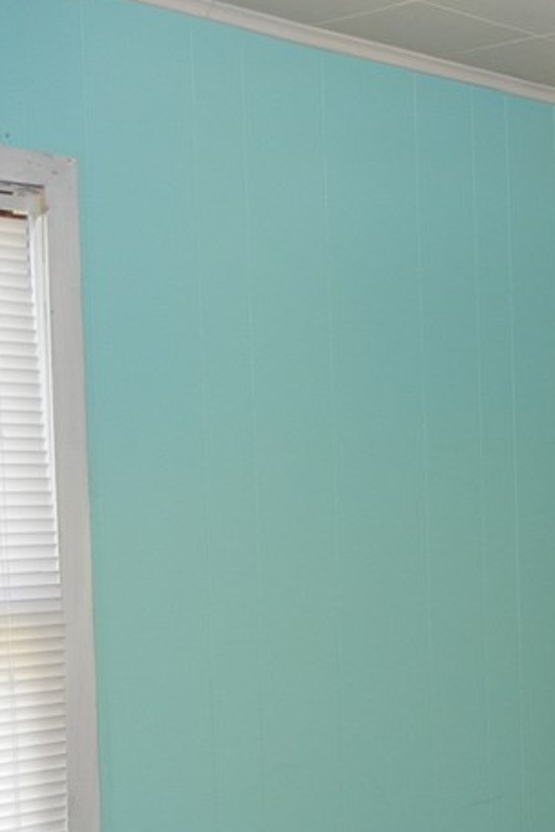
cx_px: 869
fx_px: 1619
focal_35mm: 70
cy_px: 529
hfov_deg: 17.3
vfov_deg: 28.7
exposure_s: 1/30
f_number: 3.5
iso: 200
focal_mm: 5.4
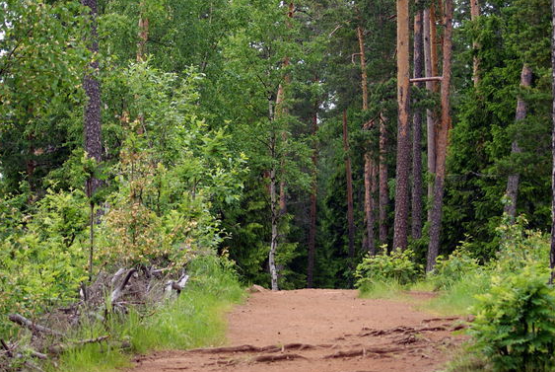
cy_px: 185
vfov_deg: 7.7
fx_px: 2775
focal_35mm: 180
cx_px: 227
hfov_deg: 11.4
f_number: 5
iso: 100
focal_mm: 75
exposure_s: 1/125
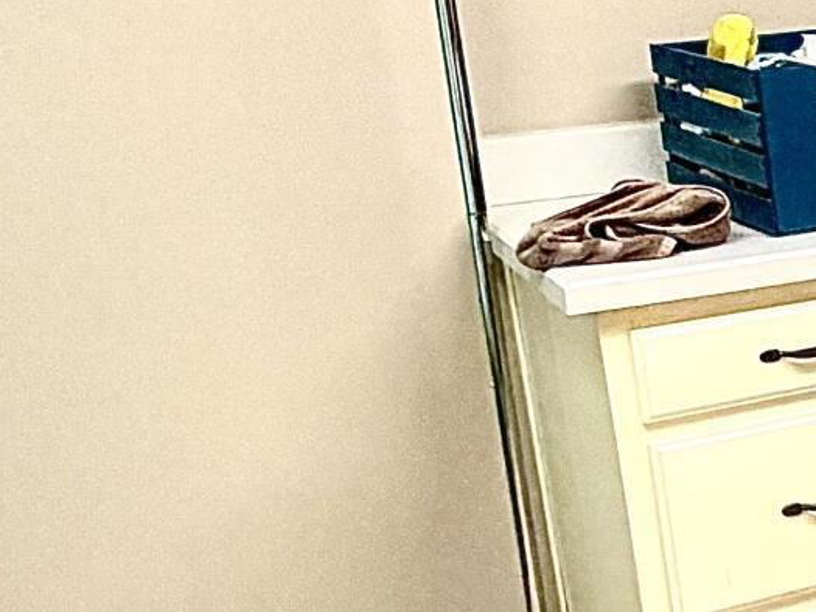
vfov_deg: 18.4
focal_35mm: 80
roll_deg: +0.7
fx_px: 1886
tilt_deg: -16.0
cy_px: 322
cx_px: 1523
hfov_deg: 18.4
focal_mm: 2.22
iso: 200
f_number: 2.2
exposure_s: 1/120
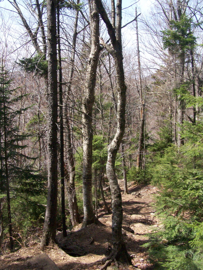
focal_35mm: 38
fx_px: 297
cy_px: 135
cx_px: 102
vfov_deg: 49.0
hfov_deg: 37.7
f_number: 5.6
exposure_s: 1/800
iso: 400
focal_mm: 6.3
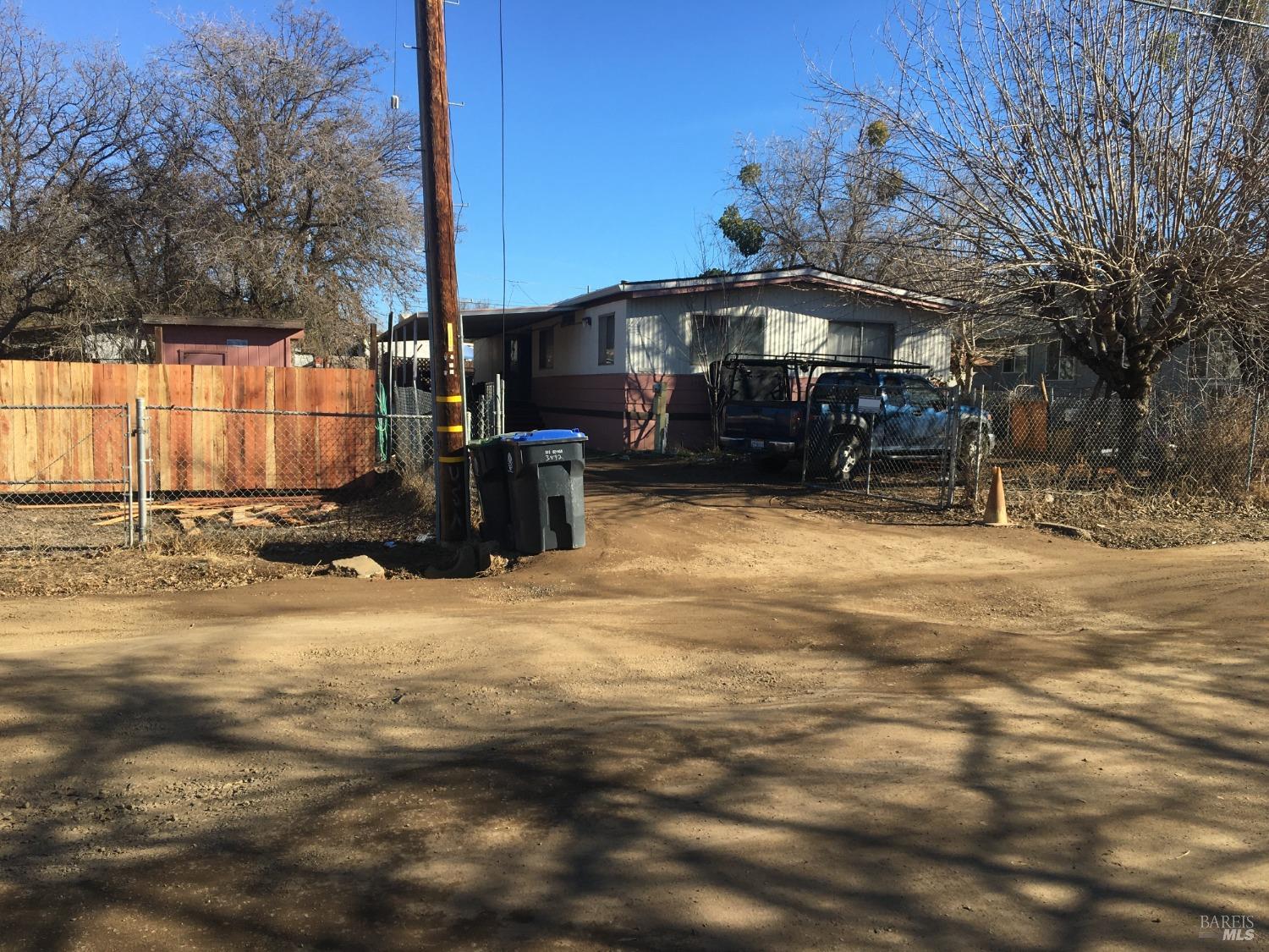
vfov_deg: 48.2
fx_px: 1063
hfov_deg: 61.7
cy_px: 476
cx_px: 634
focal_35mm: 29
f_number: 2.2
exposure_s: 1/916
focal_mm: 4.15
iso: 25
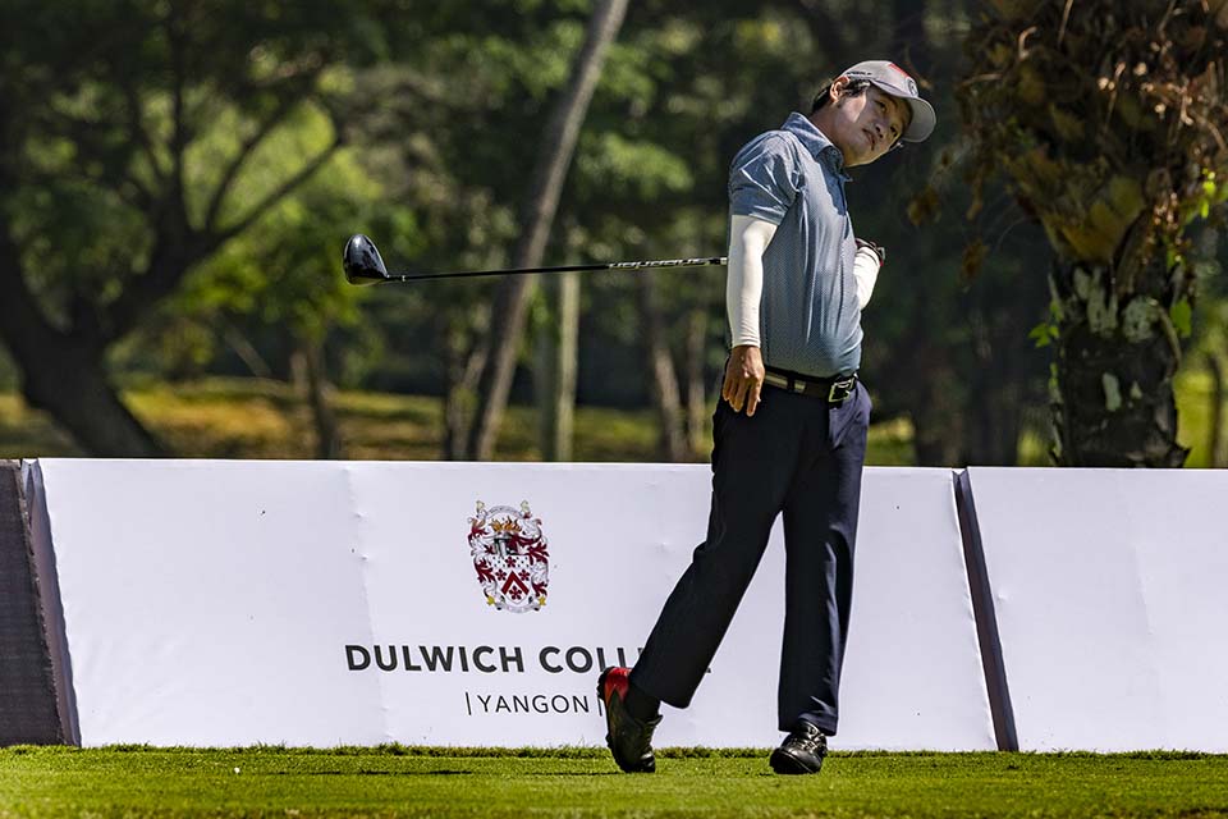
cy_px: 410
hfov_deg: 5.2
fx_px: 13643
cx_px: 614
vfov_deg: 3.4
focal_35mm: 400
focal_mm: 400
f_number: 8
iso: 250
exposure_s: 1/1600
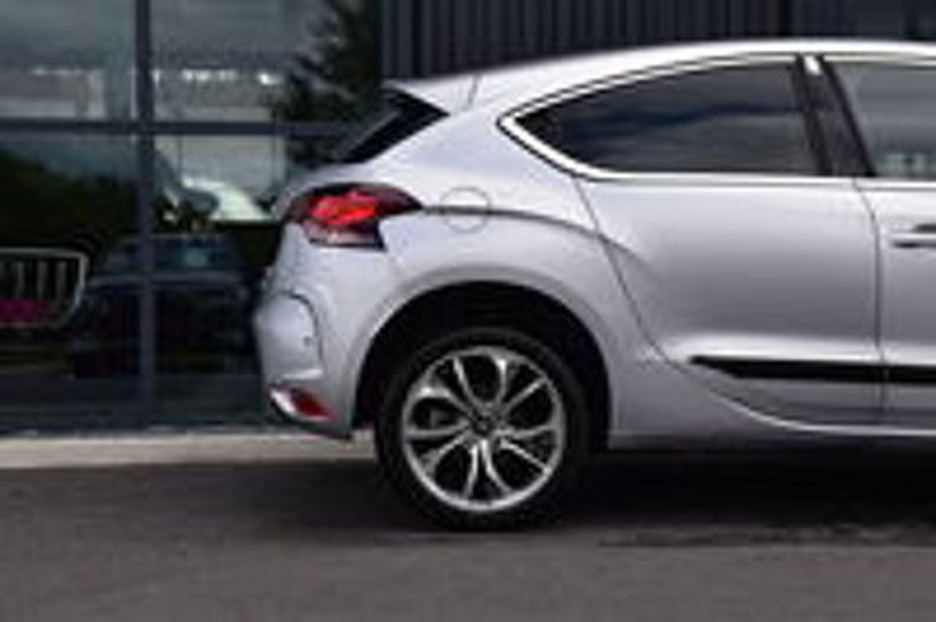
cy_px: 311
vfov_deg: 17.5
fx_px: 2026
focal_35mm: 78
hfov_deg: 26.0
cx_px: 468
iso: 400
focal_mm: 52
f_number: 10
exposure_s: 1/320
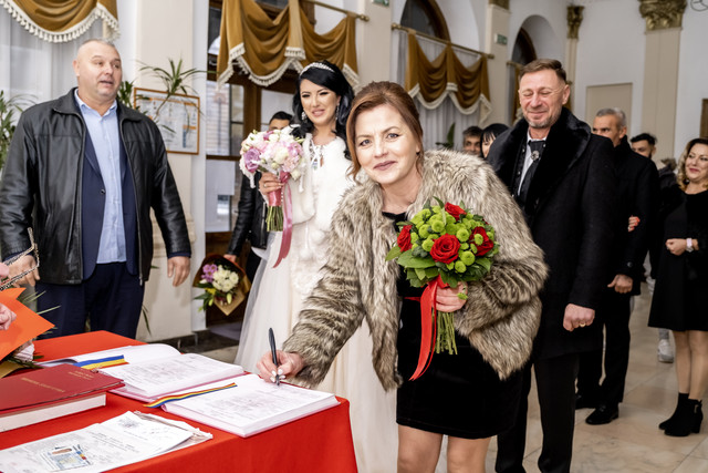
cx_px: 354
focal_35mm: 36
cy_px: 236
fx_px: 708
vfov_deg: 36.9
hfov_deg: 53.1
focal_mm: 24.2
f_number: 2.8
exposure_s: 1/160
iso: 1000
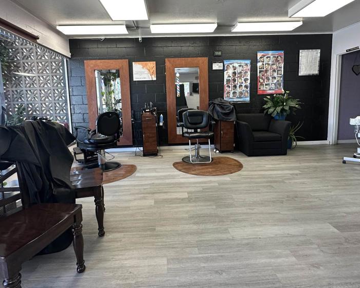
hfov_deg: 80.3
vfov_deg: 67.8
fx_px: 213
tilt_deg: -6.3
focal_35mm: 20
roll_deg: +1.1
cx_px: 172
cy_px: 123
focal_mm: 2.22
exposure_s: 1/120
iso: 160
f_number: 2.2
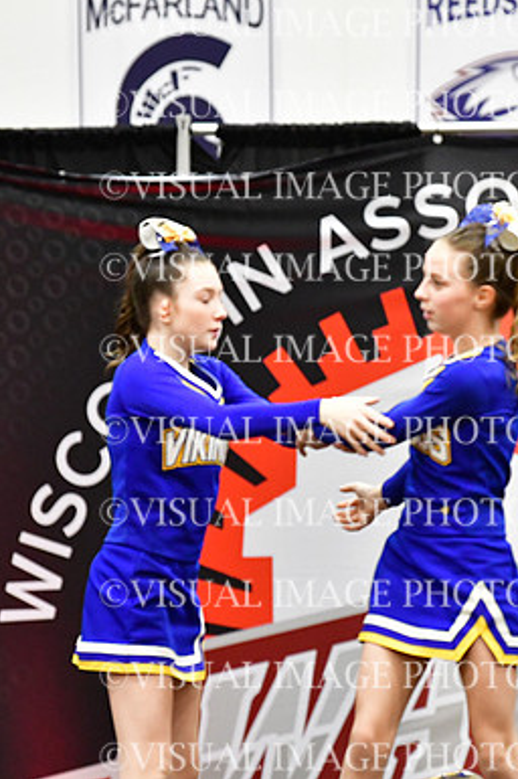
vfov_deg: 5.7
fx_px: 7827
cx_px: 393
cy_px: 390
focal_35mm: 362
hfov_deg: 3.8
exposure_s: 1/500
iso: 5000
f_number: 3.2
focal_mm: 160
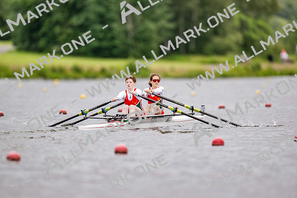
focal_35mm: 600
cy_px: 99
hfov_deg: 3.4
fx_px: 4951
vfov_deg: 2.3
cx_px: 148
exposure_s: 1/2500
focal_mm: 600
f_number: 4
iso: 560
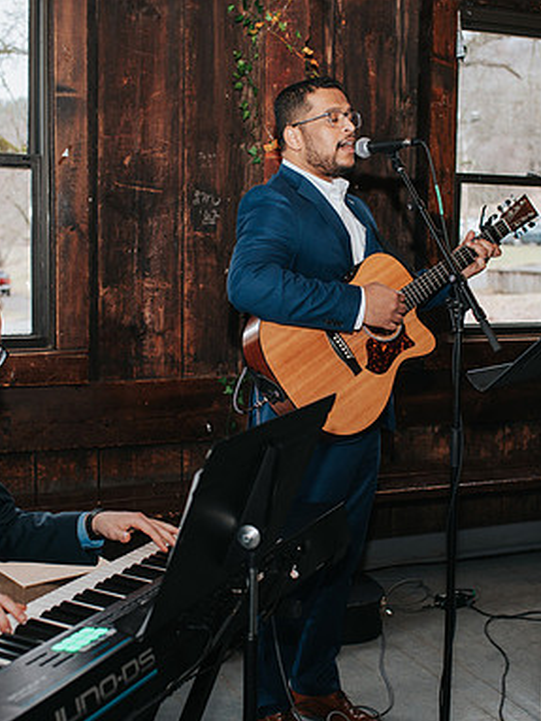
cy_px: 361
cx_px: 260
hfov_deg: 28.5
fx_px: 1063
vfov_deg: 37.5
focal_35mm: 51
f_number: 2.8
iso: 1000
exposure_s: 1/160
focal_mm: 35
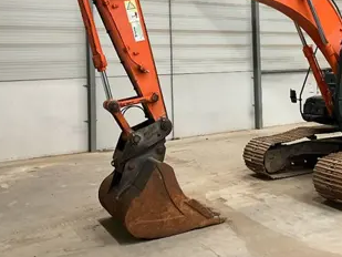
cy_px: 61
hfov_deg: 40.9
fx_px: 445
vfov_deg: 31.6
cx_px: 255
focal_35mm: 45
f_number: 1.8
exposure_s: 1/60
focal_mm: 3
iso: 160
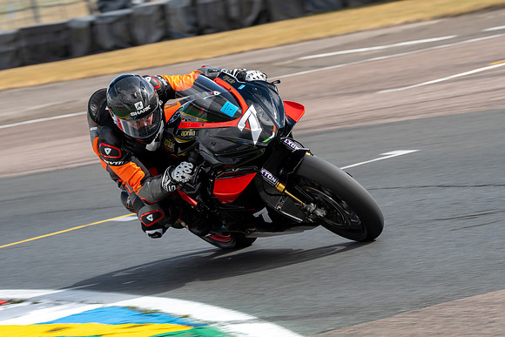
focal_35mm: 252
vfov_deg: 5.5
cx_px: 297
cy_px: 156
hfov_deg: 8.2
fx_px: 3539
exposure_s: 1/320
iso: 125
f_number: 9
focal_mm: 200
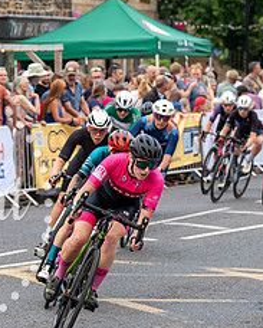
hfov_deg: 6.6
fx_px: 2292
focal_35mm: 236
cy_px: 132
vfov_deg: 8.2
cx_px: 141
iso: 800
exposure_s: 1/800
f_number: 4
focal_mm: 95
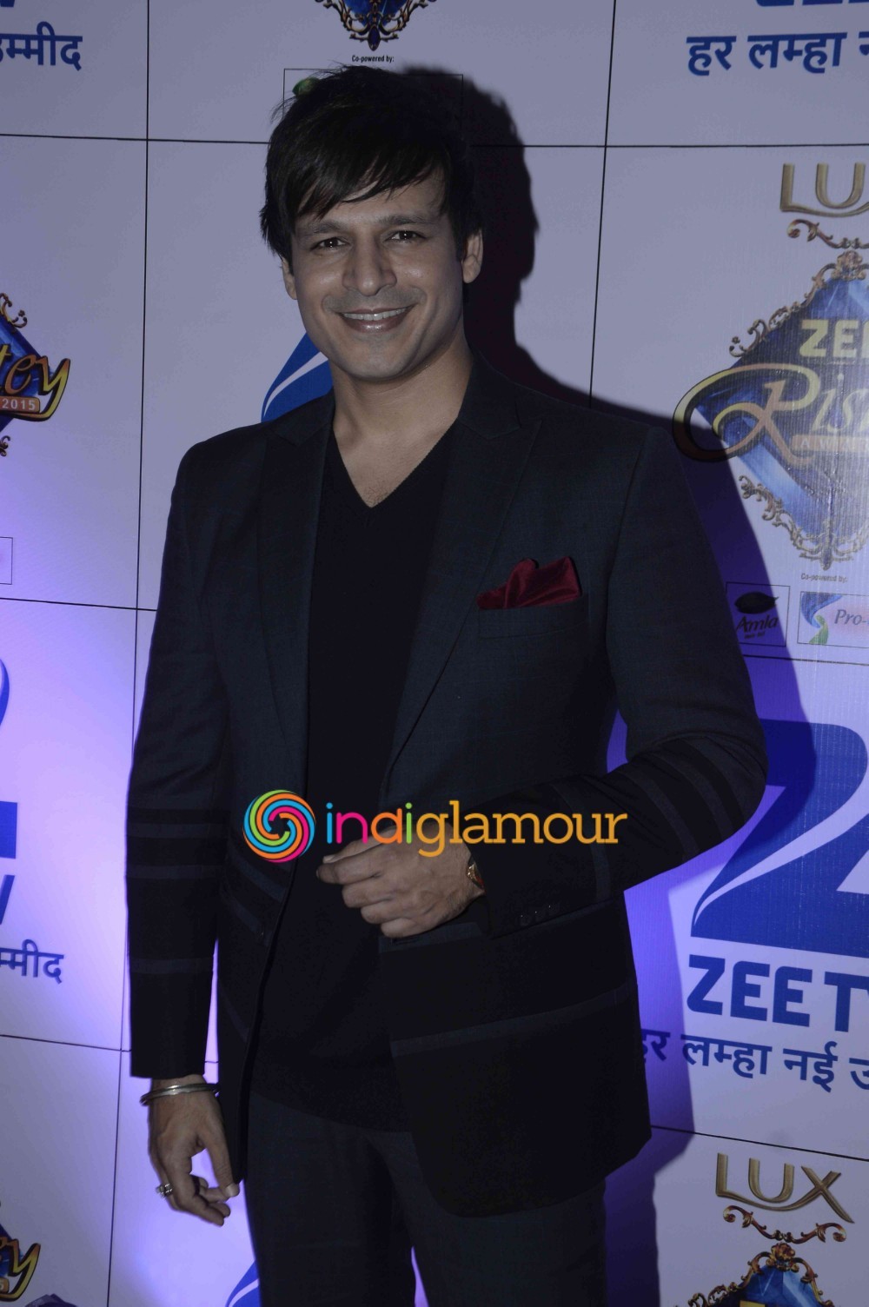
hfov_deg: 23.7
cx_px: 434
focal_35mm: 57
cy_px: 654
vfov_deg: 35.1
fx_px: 2068
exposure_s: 1/160
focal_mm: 38
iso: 400
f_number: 9
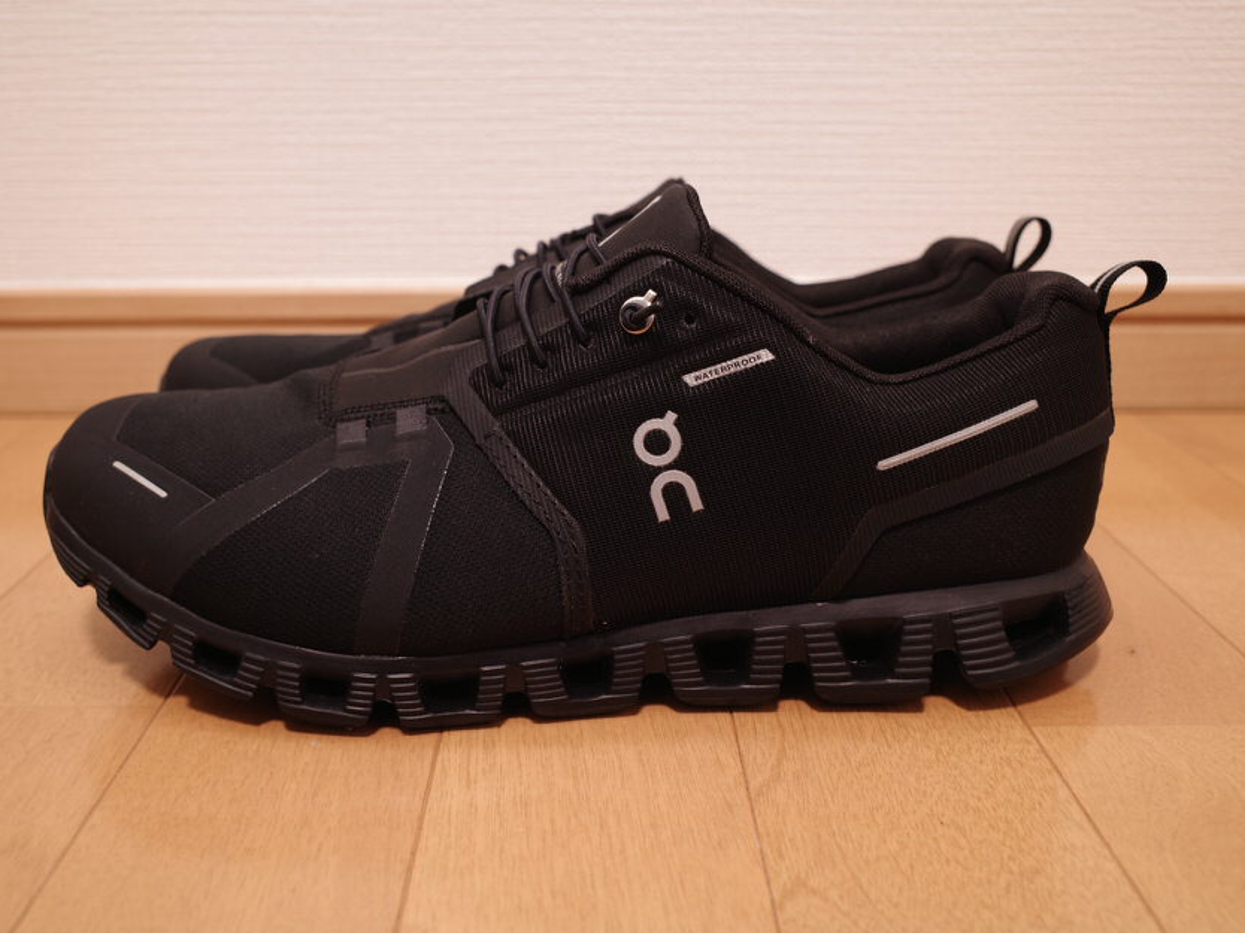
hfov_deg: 58.3
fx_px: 1115
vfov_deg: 45.4
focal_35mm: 31
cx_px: 593
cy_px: 466
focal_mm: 18.3
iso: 400
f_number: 3.5
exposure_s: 1/13
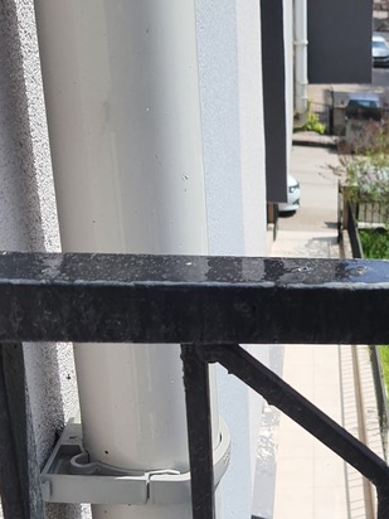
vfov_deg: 33.0
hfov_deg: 23.7
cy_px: 335
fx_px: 869
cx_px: 427
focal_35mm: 58
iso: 50
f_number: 1.7
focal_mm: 4.32
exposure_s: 1/2608
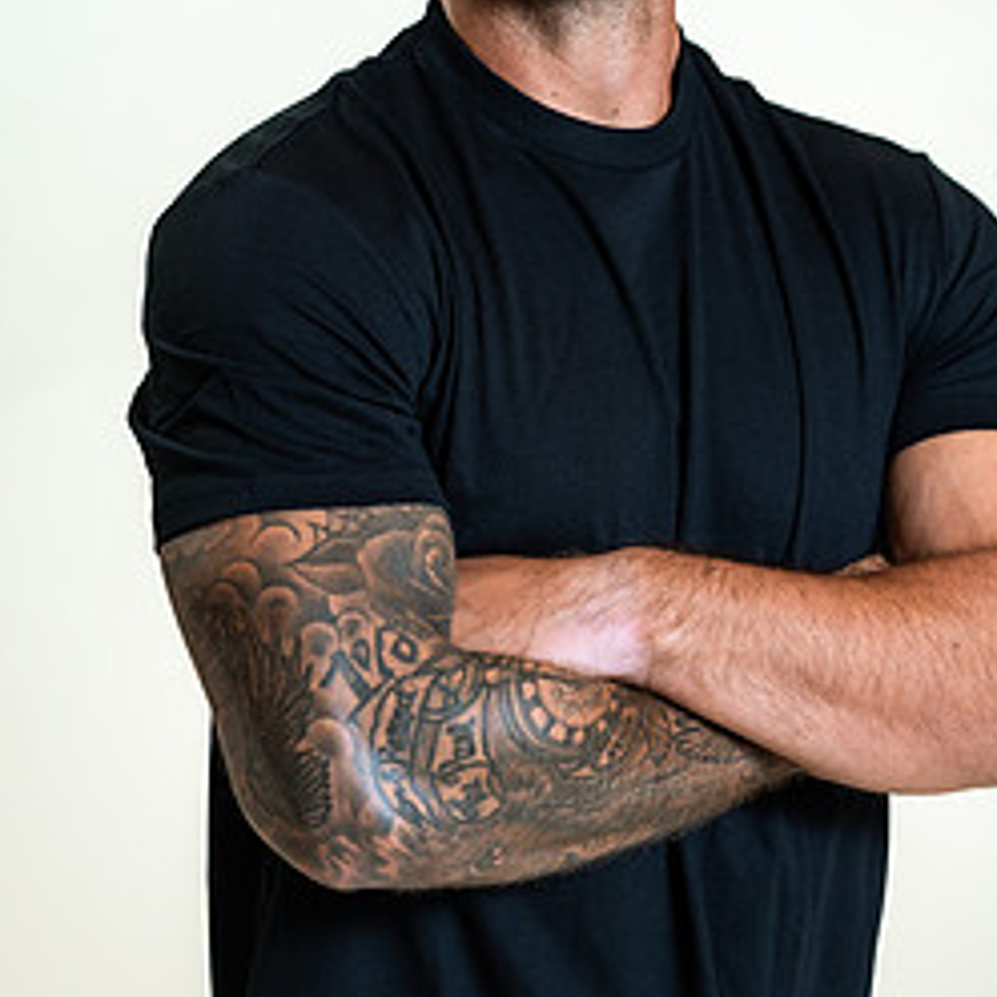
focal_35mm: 131
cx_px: 414
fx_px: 4269
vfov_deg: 13.3
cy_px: 297
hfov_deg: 13.3
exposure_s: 1/160
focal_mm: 85
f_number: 4
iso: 320
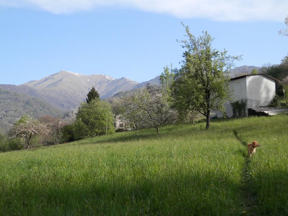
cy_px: 108
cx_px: 144
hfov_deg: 46.8
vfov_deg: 36.0
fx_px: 333
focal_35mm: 40
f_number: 3.7
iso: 80
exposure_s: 1/500
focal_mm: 7.3
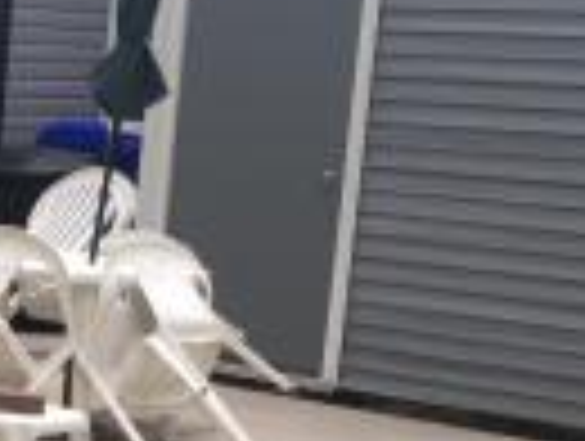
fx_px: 2184
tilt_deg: -7.3
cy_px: 333
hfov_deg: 13.4
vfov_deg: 11.5
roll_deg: -2.5
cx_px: -531
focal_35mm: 129
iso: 25
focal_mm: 4.15
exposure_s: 1/60
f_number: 2.2
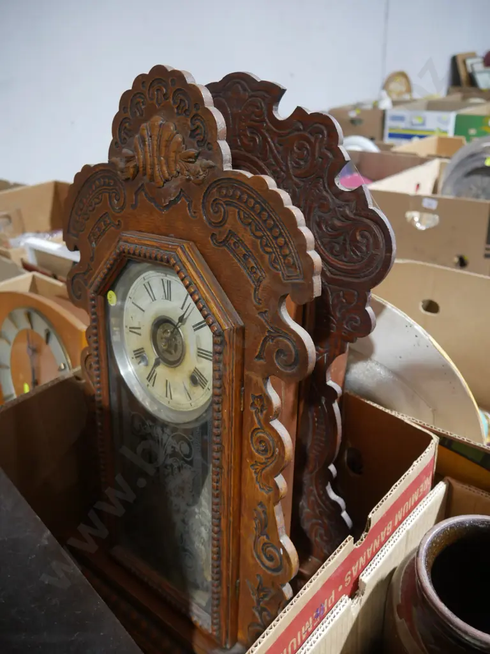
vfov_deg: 63.4
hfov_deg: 49.7
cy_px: 327
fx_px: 528
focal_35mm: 28
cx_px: 245
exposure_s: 1/60
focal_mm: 14
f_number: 3.5
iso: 1250
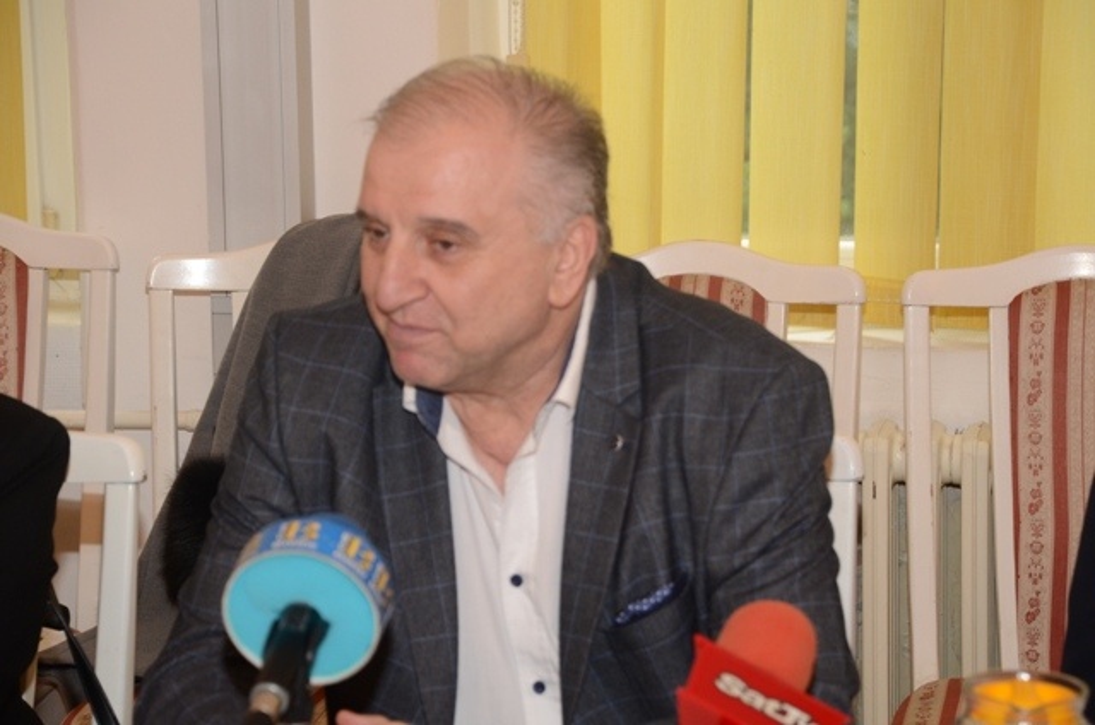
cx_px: 548
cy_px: 362
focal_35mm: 112
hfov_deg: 18.2
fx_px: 3415
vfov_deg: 12.1
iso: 640
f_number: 5.6
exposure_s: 1/50
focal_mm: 75
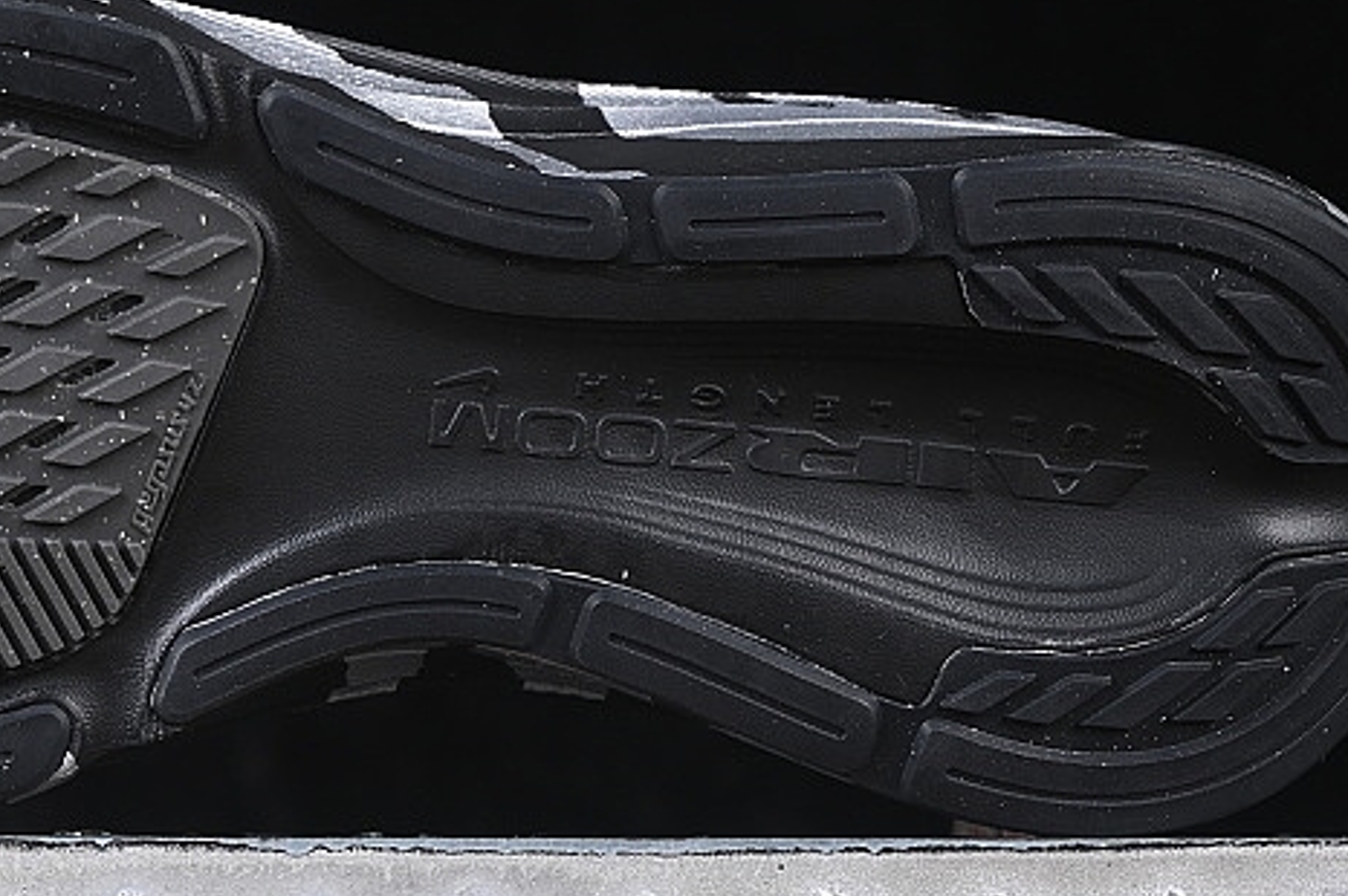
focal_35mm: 174
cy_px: 188
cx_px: 350
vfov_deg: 7.9
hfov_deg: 11.8
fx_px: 6511
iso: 160
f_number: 6.3
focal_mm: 50
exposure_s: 1/60
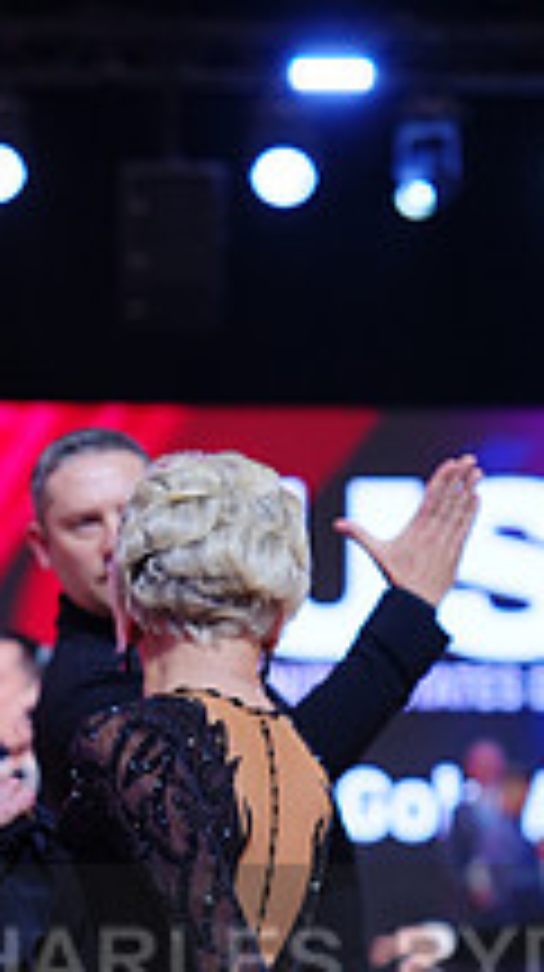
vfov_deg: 14.9
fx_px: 3627
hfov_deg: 8.6
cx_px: 169
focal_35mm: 141
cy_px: 1017
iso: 250
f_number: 2
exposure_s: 1/400
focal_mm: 50
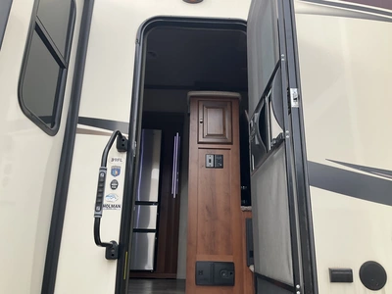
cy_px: 147
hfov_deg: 61.7
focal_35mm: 29
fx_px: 328
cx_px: 196
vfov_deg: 48.2
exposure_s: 1/122
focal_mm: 3
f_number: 1.8
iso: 32
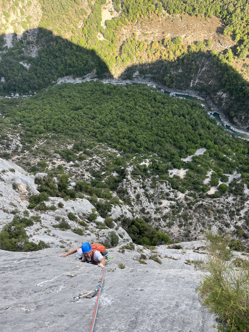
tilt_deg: -61.3
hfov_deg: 53.1
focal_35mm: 26
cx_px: 124
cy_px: 166
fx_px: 249
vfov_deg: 67.3
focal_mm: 5.1
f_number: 1.6
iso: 50
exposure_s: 1/483
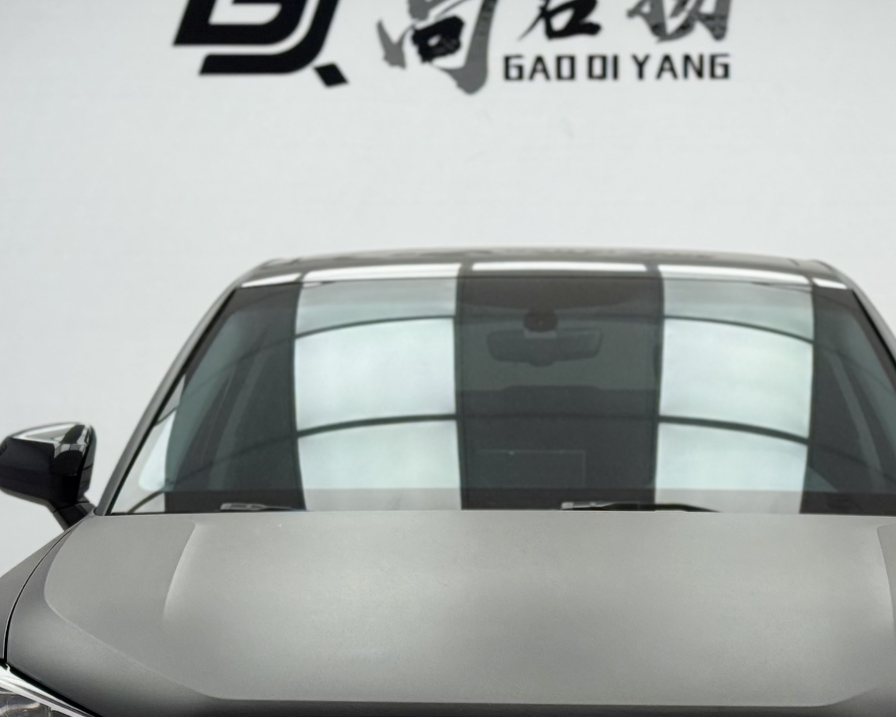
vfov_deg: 14.1
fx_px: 2890
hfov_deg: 17.6
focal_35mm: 109
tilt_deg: -2.6
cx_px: 521
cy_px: 495
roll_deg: +0.2
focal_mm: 6.76
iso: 64
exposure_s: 1/715
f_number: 1.78
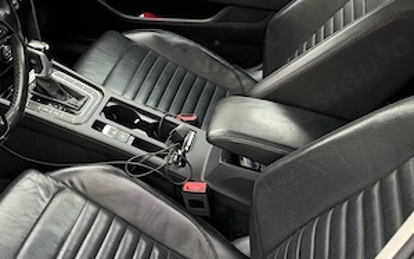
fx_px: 576
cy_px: 82
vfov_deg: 25.2
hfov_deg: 36.5
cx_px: 25
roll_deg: +0.1
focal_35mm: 51
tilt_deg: -29.9
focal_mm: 6.76
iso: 200
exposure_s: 1/161
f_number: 1.78
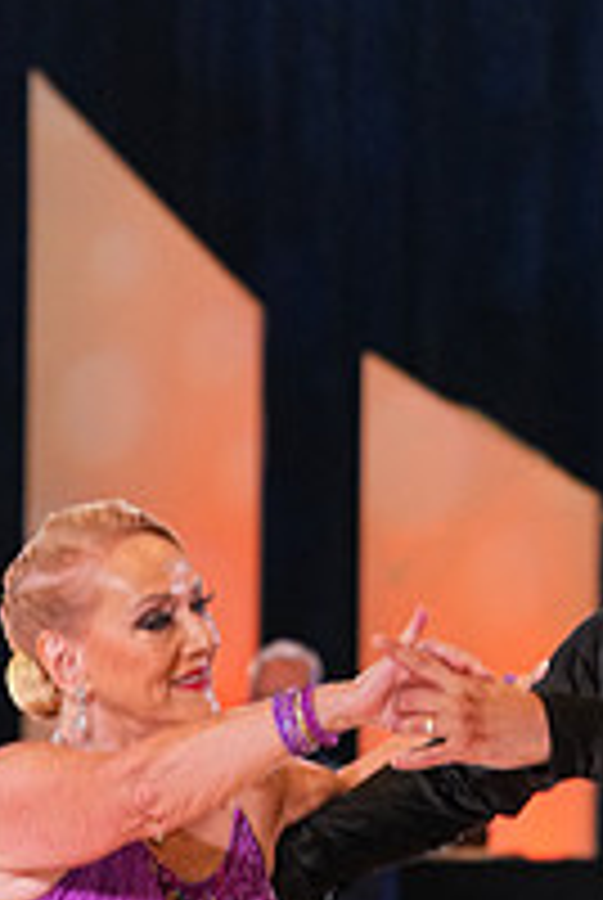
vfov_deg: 5.7
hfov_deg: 3.8
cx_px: 380
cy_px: 1143
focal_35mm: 359
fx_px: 8988
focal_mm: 124
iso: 2000
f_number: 4.5
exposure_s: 1/200
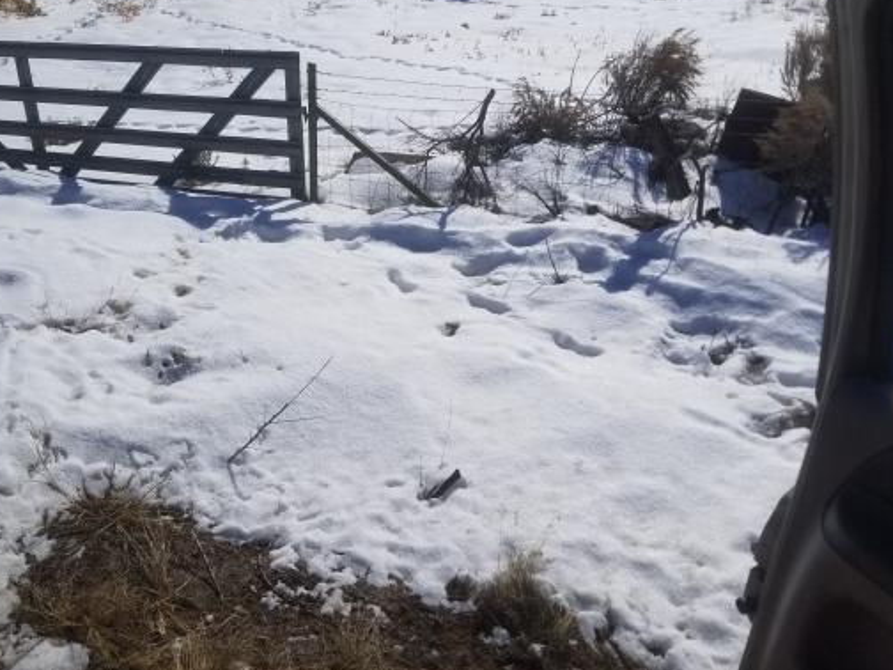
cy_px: 285
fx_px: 851
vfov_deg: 42.8
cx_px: 342
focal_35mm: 33
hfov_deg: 54.8
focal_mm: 4.3
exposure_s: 1/11008
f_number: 1.7
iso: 50
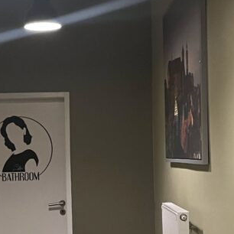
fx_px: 688
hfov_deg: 19.1
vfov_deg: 19.1
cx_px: 54
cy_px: 181
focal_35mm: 90
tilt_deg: -1.0
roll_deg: +1.4
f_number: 1.6
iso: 500
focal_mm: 5.1
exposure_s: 1/25
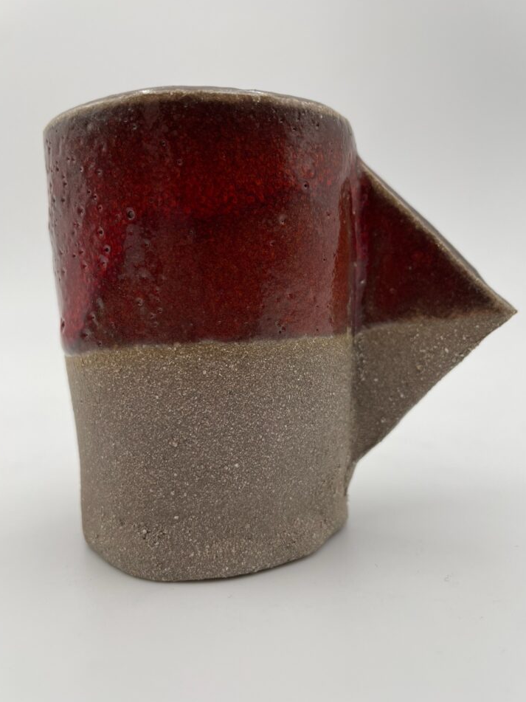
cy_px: 374
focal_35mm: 28
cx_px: 263
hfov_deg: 49.7
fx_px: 567
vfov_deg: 63.4
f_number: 1.6
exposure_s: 1/179
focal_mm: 4.2
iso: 32
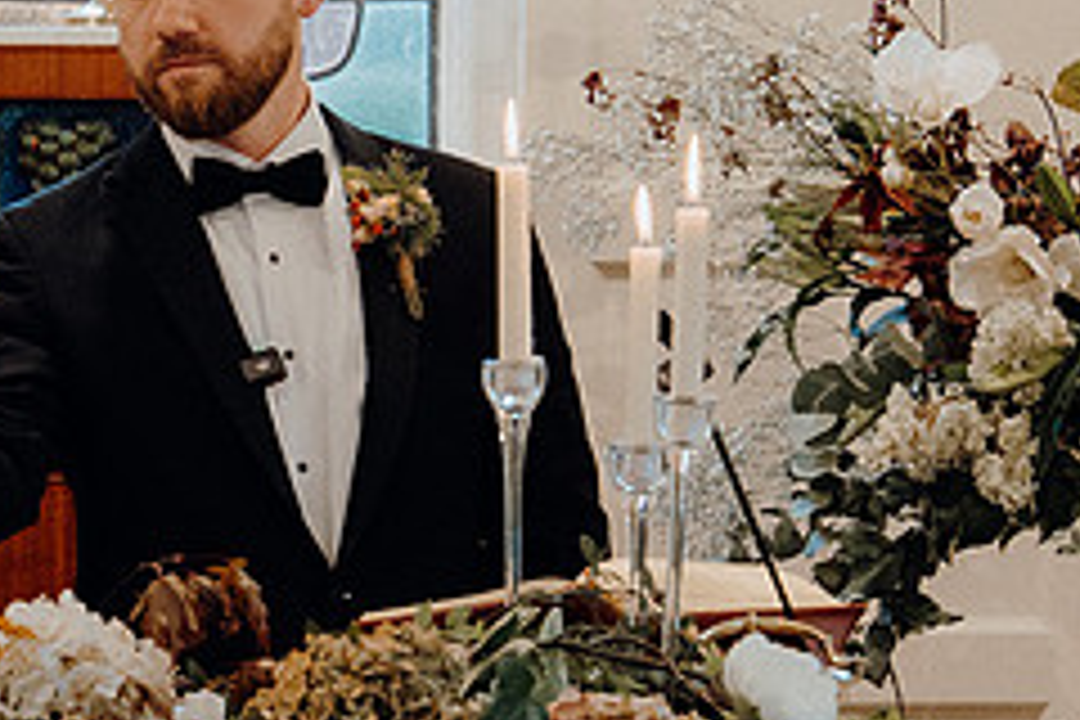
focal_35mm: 254
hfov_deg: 8.1
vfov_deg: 5.4
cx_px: 122
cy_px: 425
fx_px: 7619
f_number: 3.5
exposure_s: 1/160
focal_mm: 70
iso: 1600
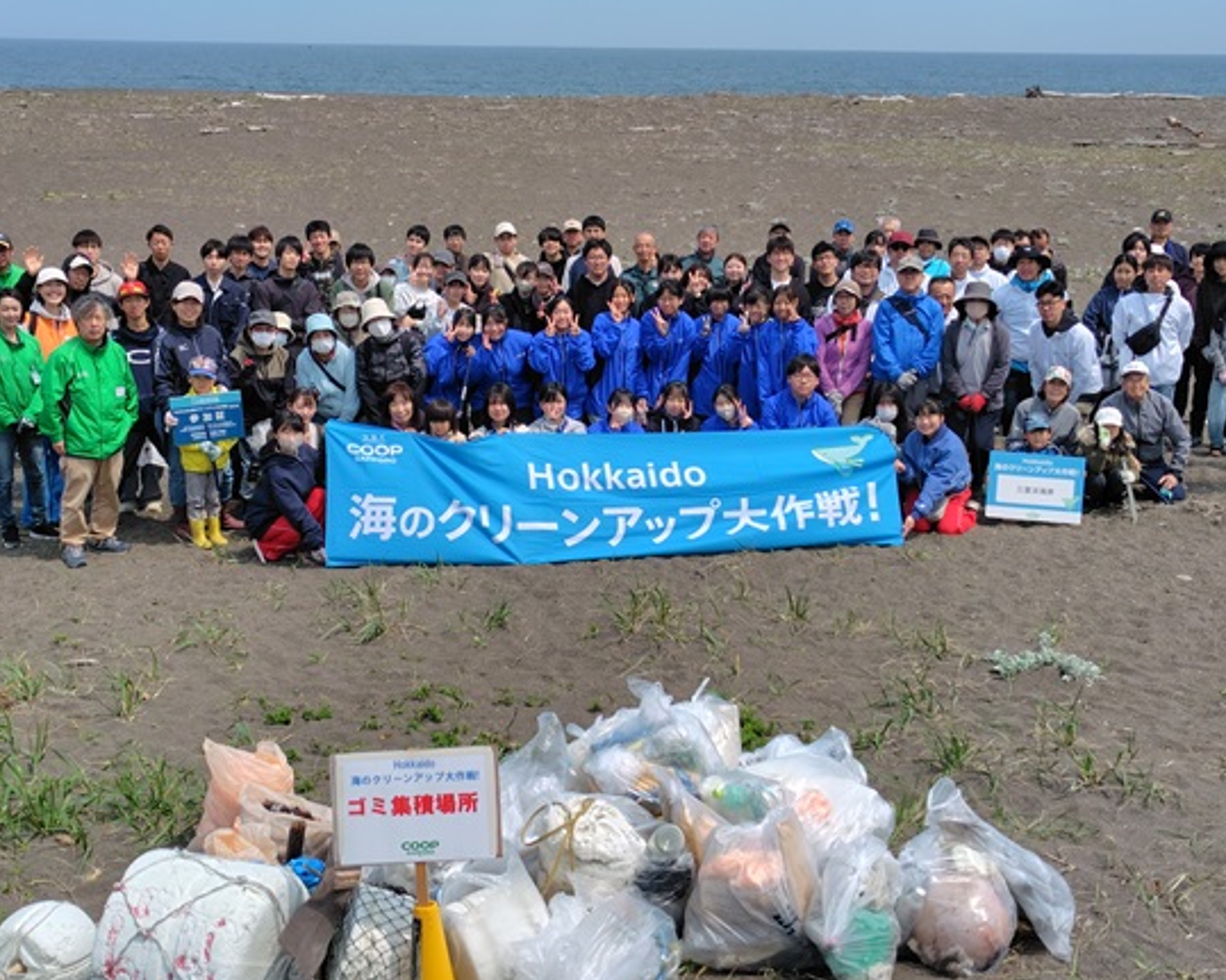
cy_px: 503
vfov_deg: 56.8
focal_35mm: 25
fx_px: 907
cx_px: 616
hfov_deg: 68.1
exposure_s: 1/2873
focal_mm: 5.6
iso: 50
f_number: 1.9
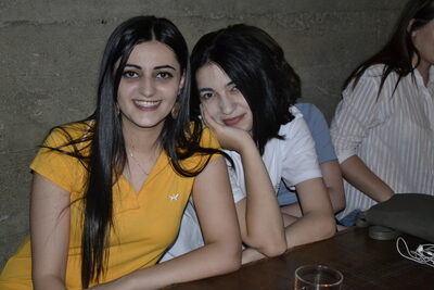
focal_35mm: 63
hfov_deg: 31.9
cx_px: 217
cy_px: 145
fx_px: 760
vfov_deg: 21.6
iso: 3200
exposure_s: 1/60
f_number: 5
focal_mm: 42
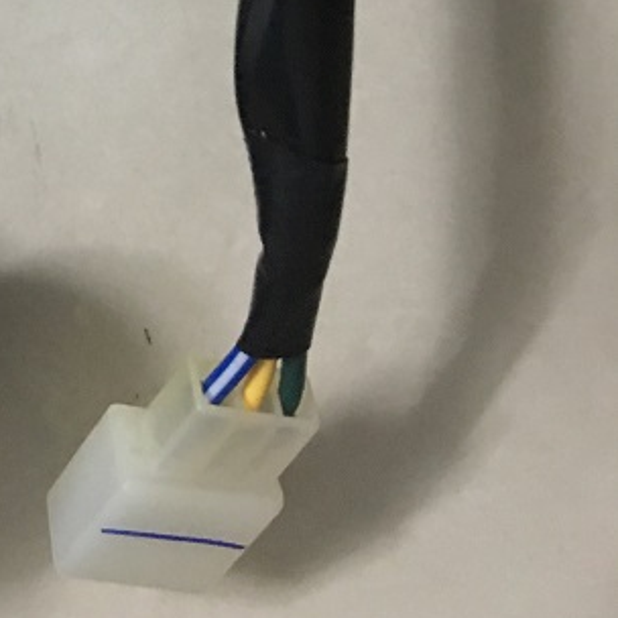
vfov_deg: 17.9
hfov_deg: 19.1
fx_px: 1717
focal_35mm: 85
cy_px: -348
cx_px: -146
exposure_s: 1/4
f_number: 2.2
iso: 100
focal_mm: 4.15
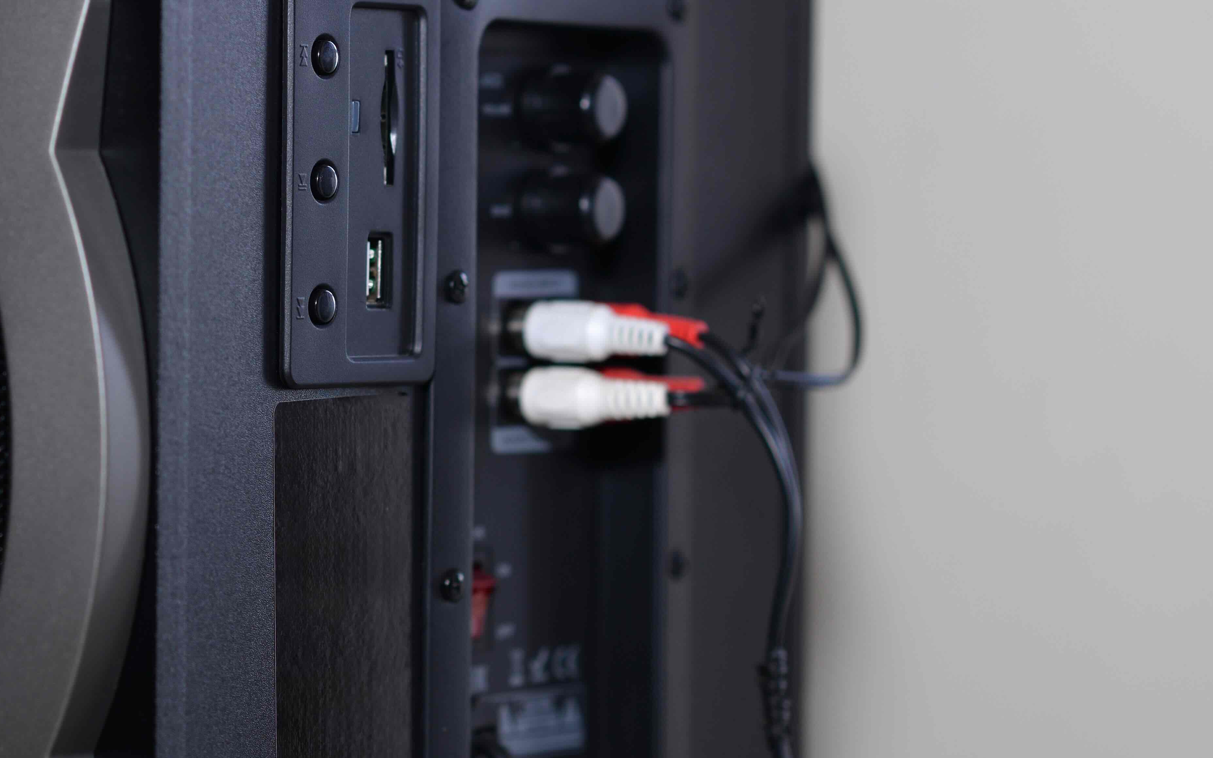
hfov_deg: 14.9
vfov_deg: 9.4
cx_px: 303
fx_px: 4628
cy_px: 429
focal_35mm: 140
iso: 200
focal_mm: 85
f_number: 2.8
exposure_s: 1/200
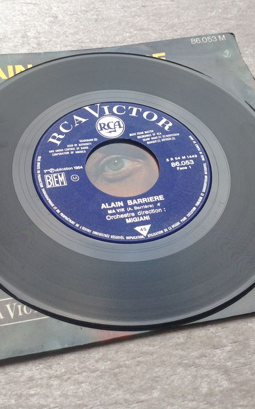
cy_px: 206
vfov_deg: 40.3
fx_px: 556
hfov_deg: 25.8
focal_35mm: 50
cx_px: 117
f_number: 2.4
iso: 64
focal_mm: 4.28
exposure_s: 1/30
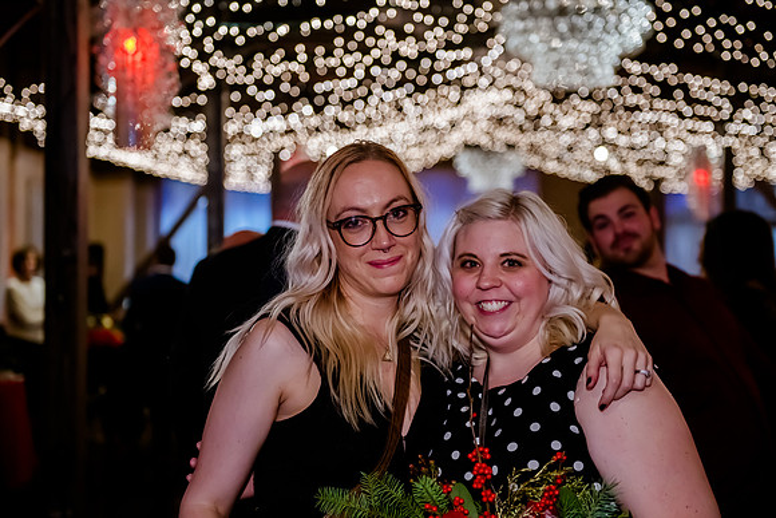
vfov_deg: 21.8
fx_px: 1344
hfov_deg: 32.2
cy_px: 258
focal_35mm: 62
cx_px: 377
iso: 4000
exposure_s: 1/200
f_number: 2.8
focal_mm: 58
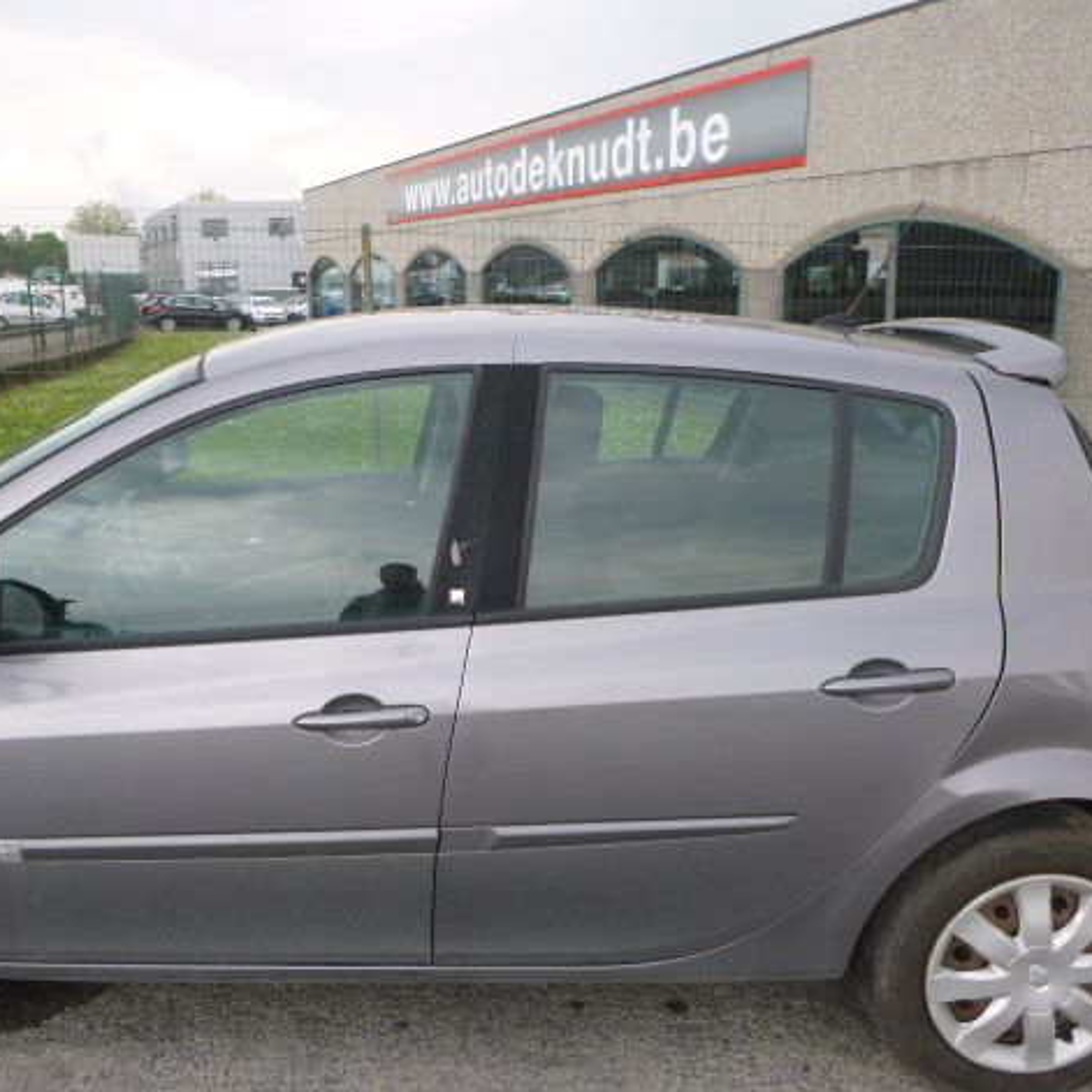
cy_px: 538
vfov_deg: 54.0
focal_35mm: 30
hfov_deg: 53.0
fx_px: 1071
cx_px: 362
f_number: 3.9
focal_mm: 4.5
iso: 100
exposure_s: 1/125
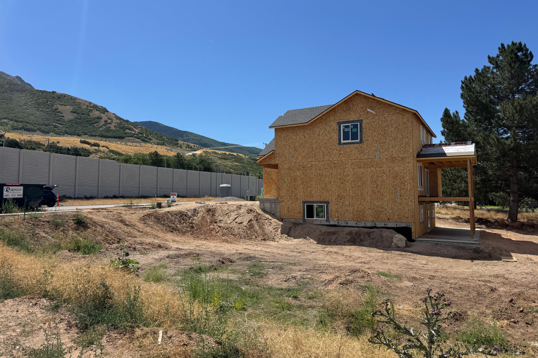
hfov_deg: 71.5
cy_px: 166
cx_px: 269
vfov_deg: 51.2
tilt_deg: +4.9
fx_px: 374
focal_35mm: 25
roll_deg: -0.6
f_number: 1.78
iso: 80
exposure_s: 1/5348
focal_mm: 6.76
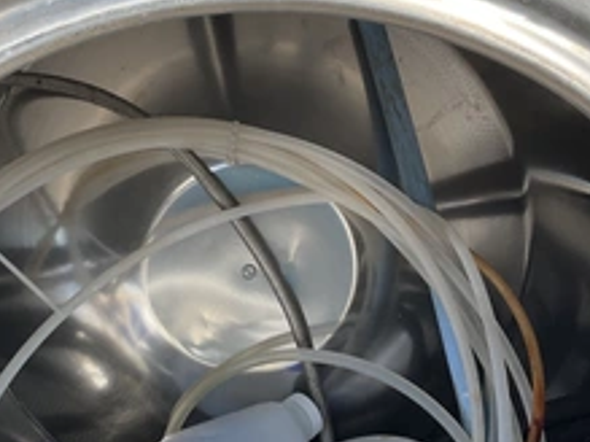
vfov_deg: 27.5
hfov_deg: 36.2
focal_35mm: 53
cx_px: 269
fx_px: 903
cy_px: 213
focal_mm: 3
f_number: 1.8
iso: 25
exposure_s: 1/700
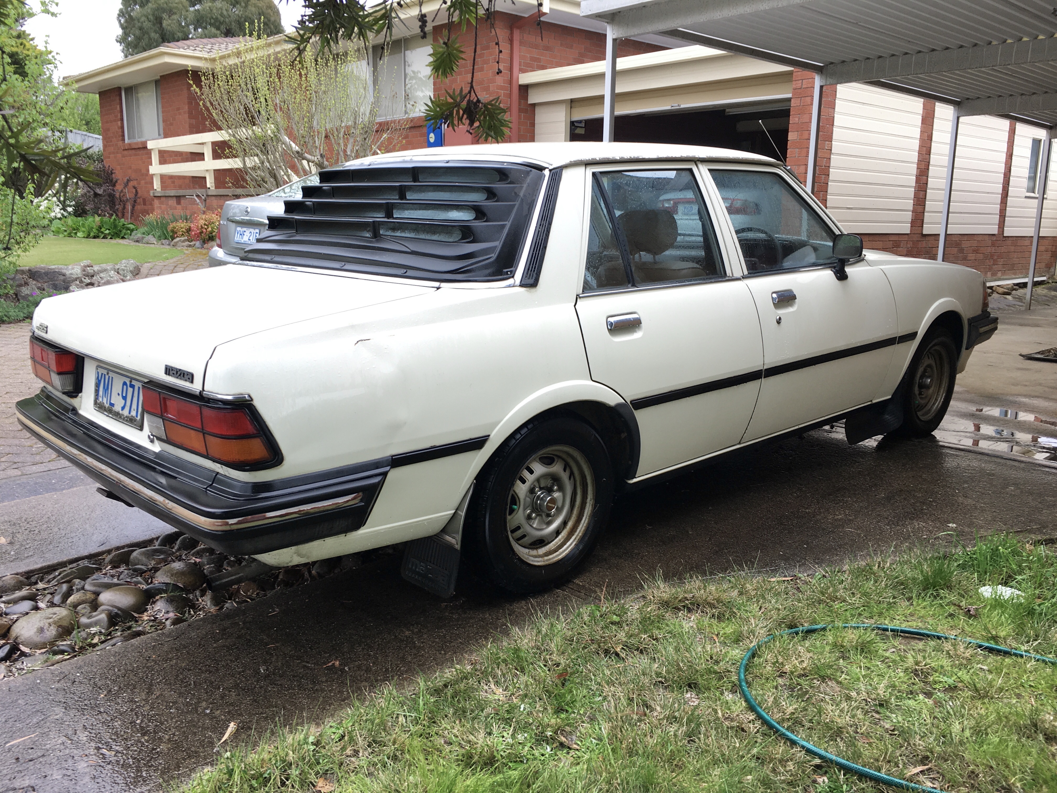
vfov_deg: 48.2
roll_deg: -1.7
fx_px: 886
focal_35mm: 29
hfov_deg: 61.7
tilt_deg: -10.4
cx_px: 528
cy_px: 396
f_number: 2.2
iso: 25
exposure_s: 1/50
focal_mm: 4.15
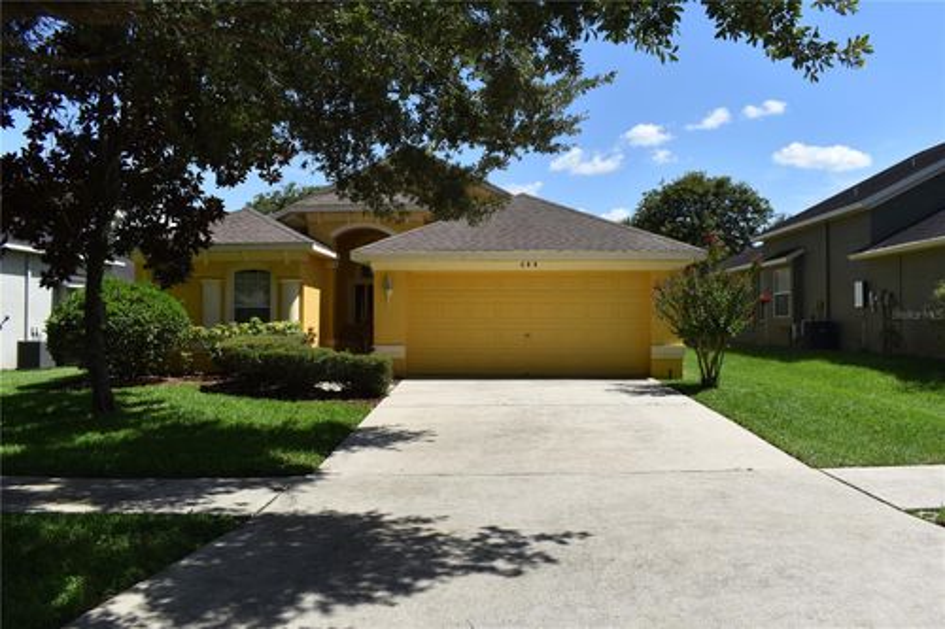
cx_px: 472
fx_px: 708
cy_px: 314
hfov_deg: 67.4
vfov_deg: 47.9
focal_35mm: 27
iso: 100
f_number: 11
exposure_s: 1/200
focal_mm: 18
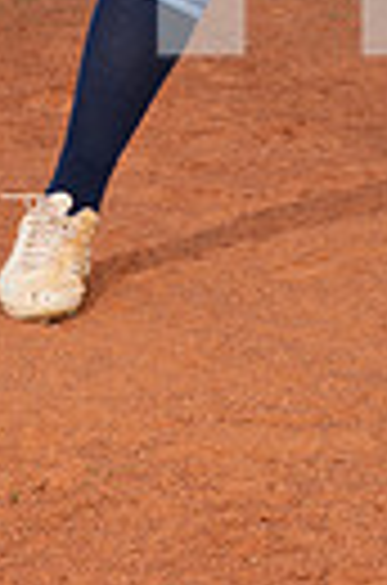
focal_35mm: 191
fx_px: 3096
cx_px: 320
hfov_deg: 7.1
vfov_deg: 10.3
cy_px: -396
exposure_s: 1/250
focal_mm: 55
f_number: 8
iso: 200
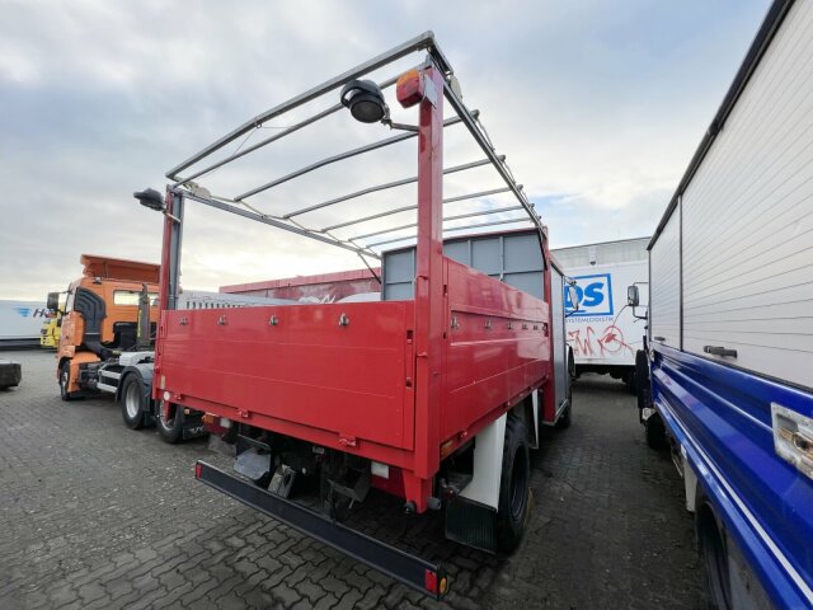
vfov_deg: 89.9
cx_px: 406
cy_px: 305
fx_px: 305
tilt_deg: +3.4
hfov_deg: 106.2
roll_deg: +1.3
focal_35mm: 13
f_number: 1.8
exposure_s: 1/374
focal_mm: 1.57
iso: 32
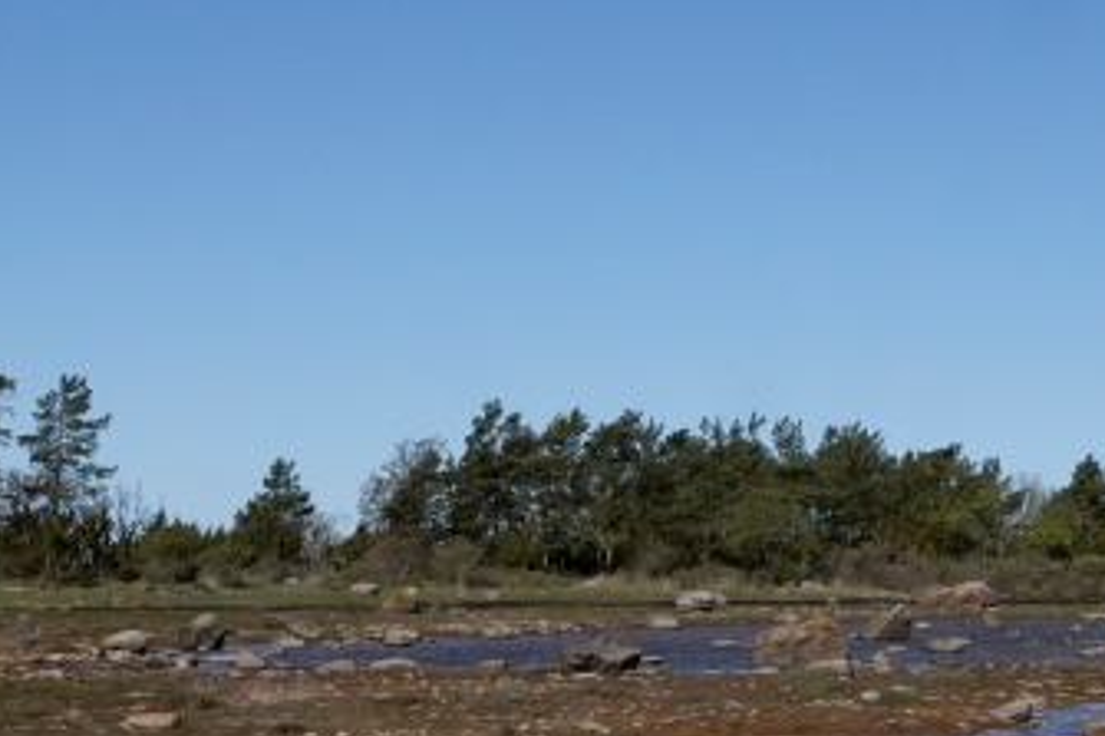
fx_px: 2638
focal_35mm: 86
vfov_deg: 15.5
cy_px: 794
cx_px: 679
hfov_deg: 23.6
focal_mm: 11.77
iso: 800
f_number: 11
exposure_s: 1/1600
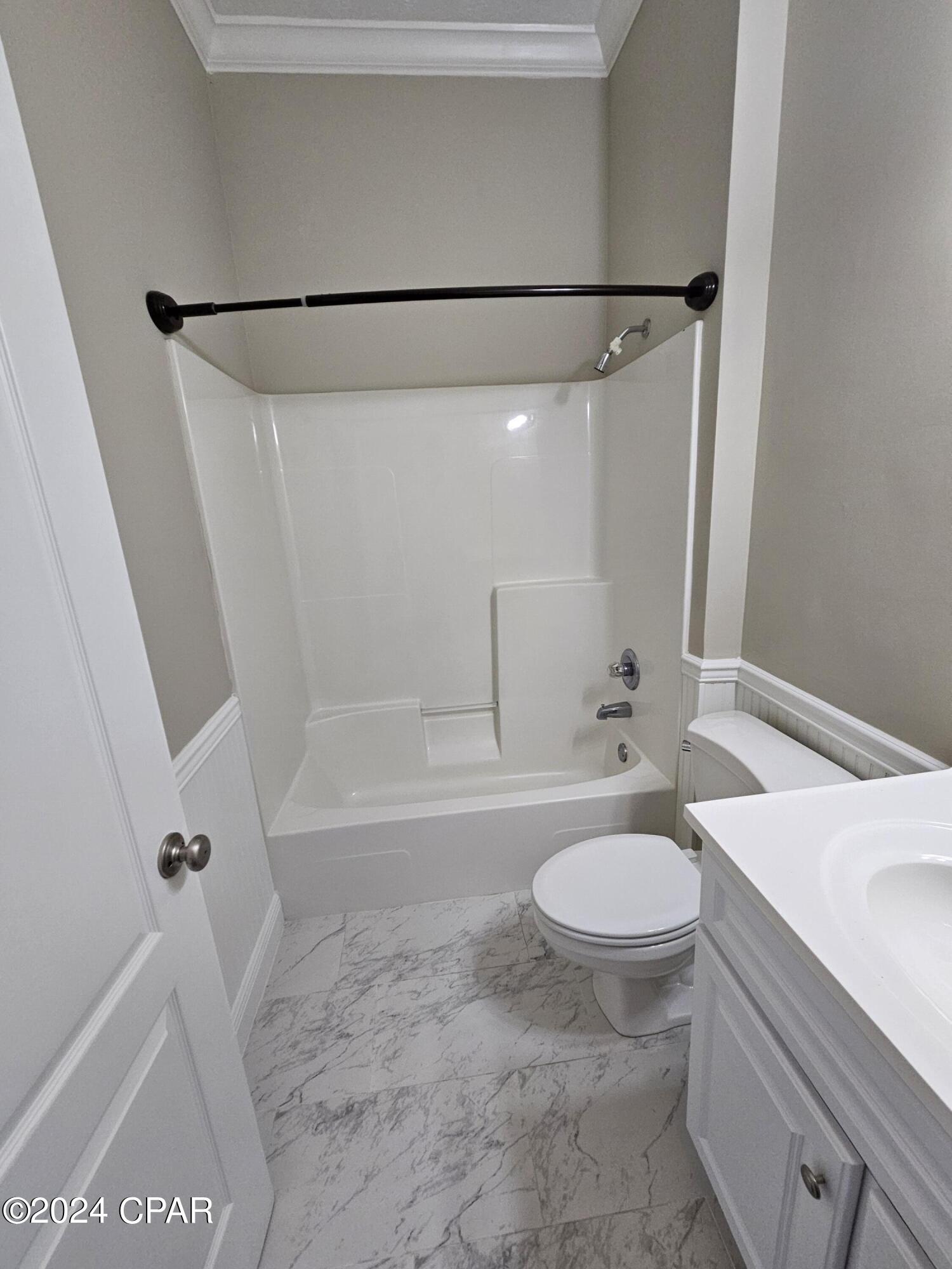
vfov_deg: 106.2
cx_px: 476
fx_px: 477
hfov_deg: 89.9
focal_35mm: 13
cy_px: 634
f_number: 2.2
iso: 250
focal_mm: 2.2
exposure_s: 1/60
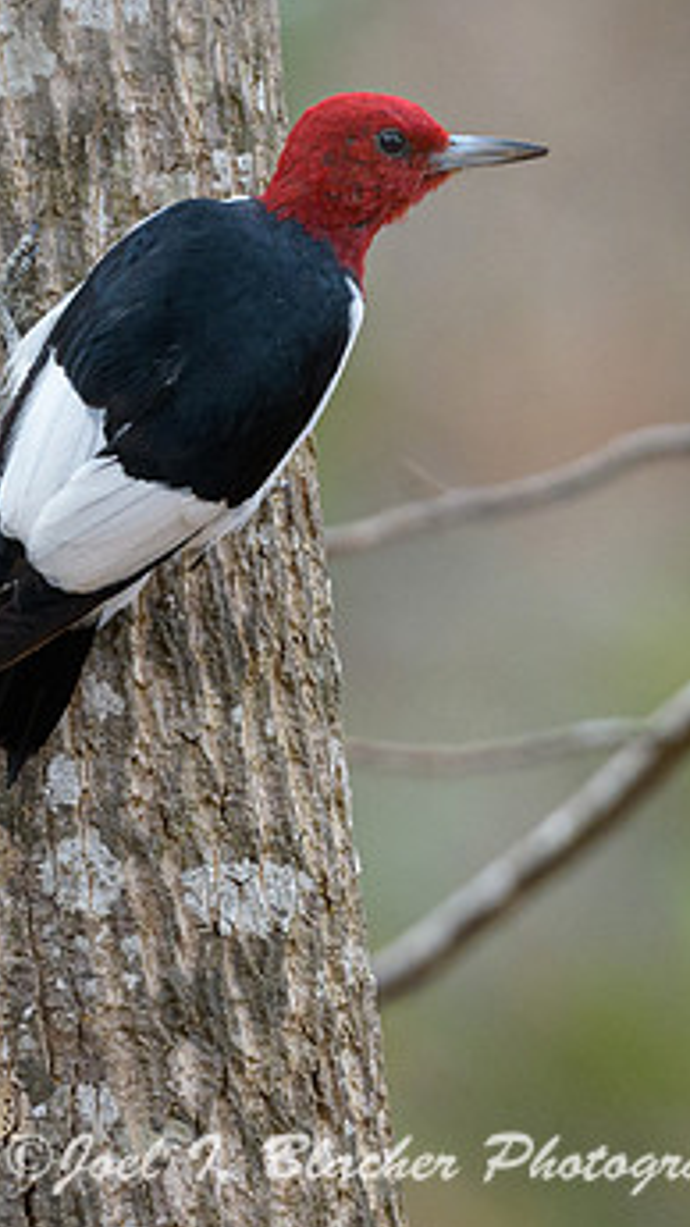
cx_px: 317
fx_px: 22253
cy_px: 455
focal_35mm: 684
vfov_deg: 3.2
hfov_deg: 1.8
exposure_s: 1/250
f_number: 5.6
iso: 800
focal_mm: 500
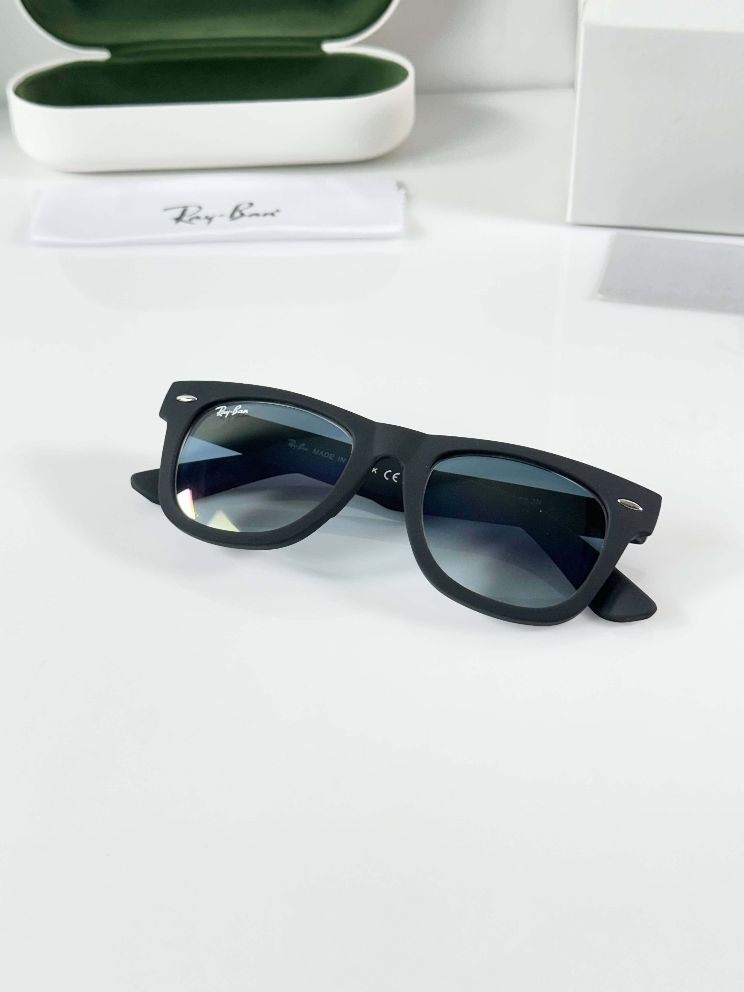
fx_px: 1376
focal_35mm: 48
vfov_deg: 39.7
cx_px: 372
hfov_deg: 30.3
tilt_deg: -36.2
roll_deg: +0.8
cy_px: 496
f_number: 1.78
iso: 80
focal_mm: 6.86
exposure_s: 1/100
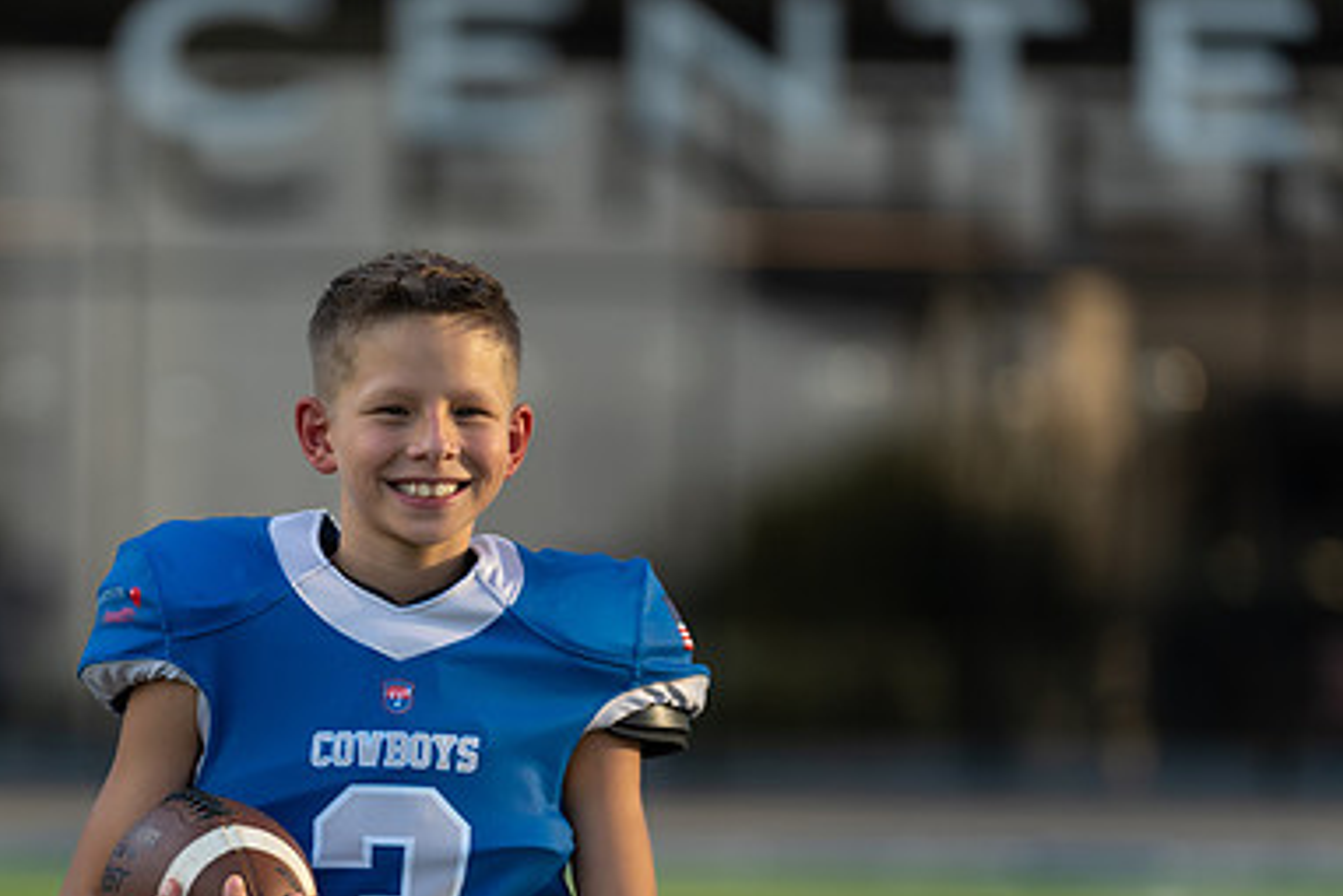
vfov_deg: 5.2
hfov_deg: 7.8
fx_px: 9852
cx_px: 458
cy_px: 635
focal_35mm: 264
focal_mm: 162
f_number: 2.8
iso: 100
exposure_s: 1/640
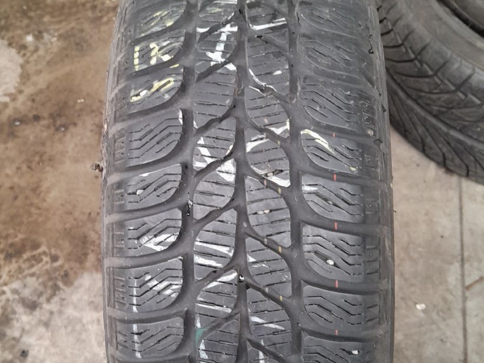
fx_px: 573
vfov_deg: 35.0
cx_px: 202
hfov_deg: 45.6
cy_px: 215
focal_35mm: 41
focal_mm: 3.98
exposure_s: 1/50
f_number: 1.8
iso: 250
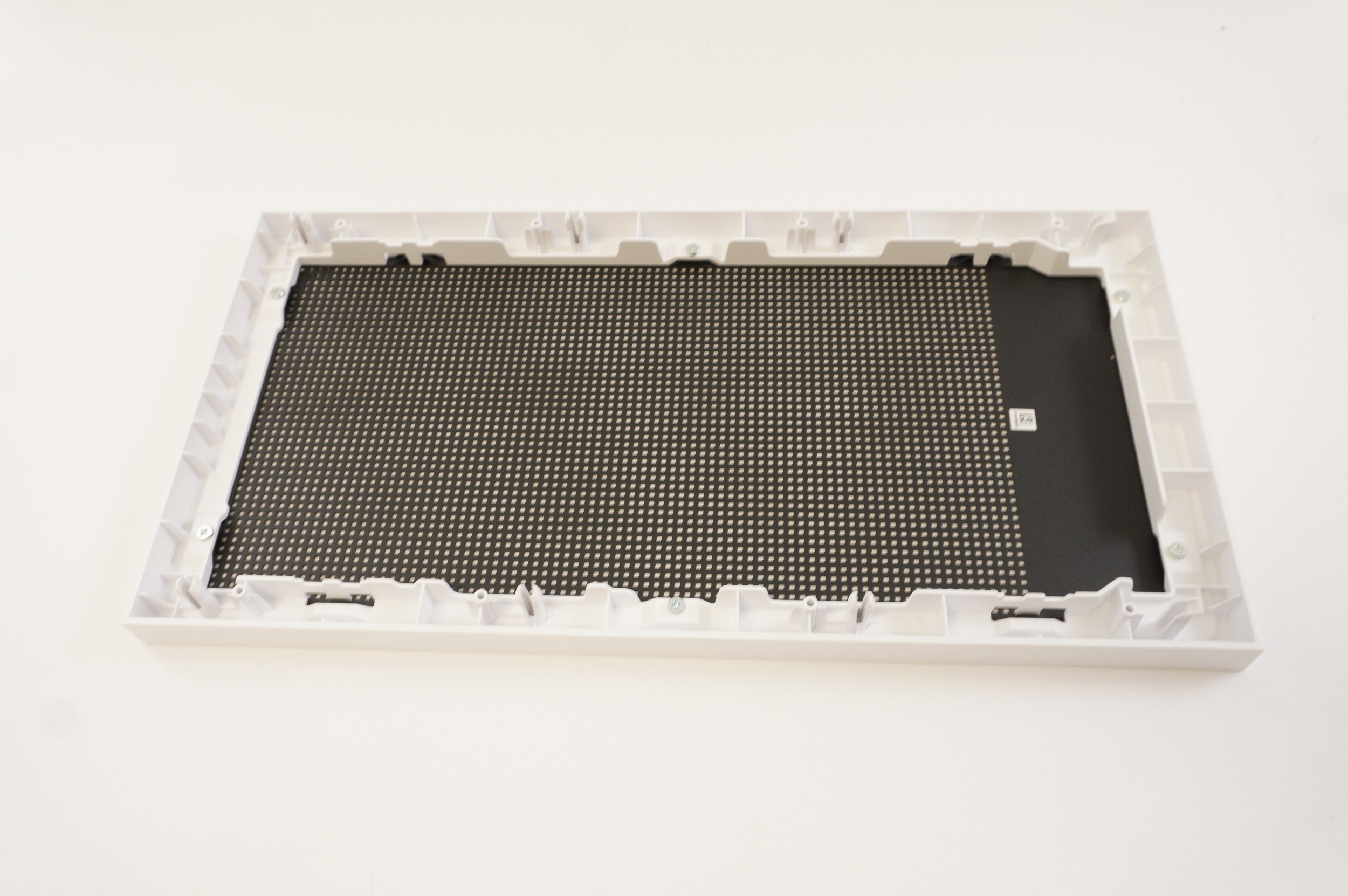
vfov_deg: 45.6
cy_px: 448
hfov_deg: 64.6
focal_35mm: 28
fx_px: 1066
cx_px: 674
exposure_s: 1/30
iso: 640
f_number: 5.6
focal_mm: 19
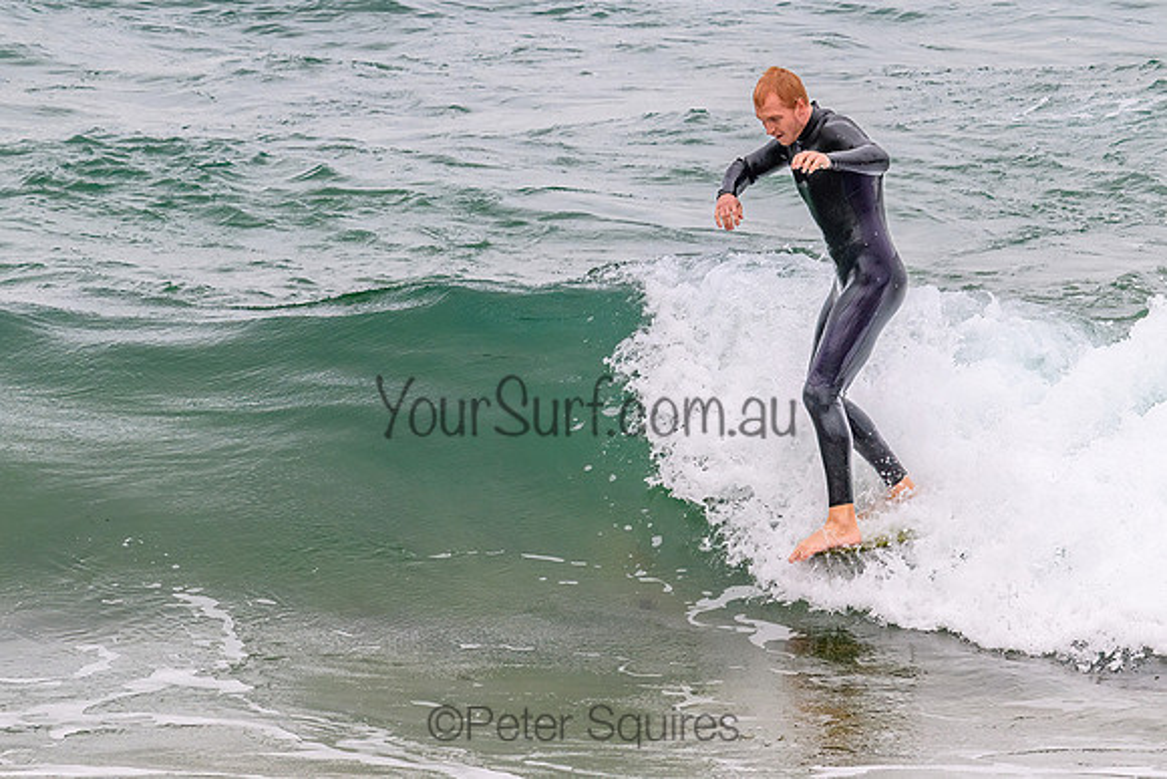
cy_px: 249
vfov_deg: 2.1
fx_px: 21620
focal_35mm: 667
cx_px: 716
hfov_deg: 3.1
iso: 1000
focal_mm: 490
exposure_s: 1/2000
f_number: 11
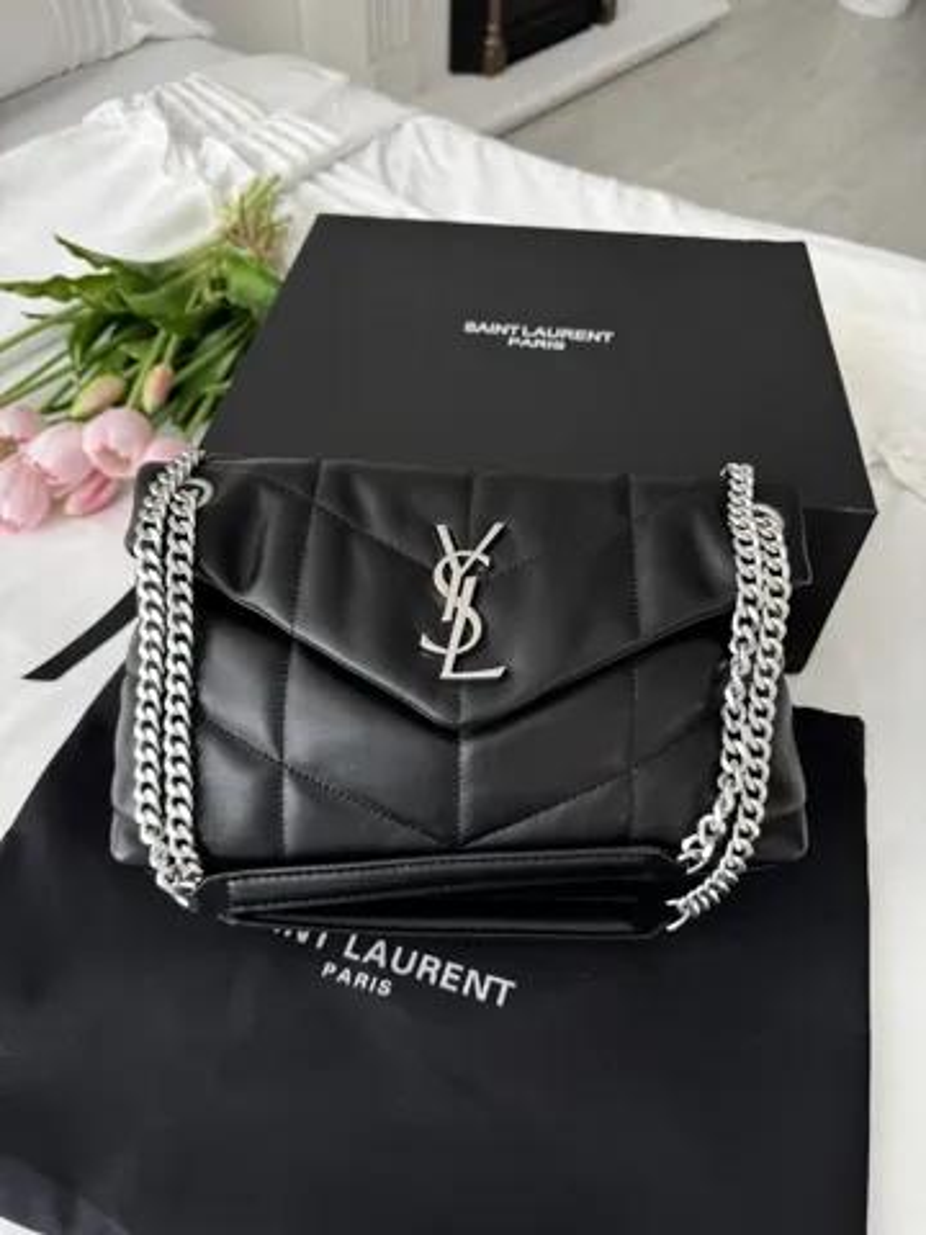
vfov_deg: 71.6
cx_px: 463
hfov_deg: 56.8
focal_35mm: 24
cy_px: 618
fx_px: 856
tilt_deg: -50.9
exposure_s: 1/264
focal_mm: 6.76
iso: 64
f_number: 1.78
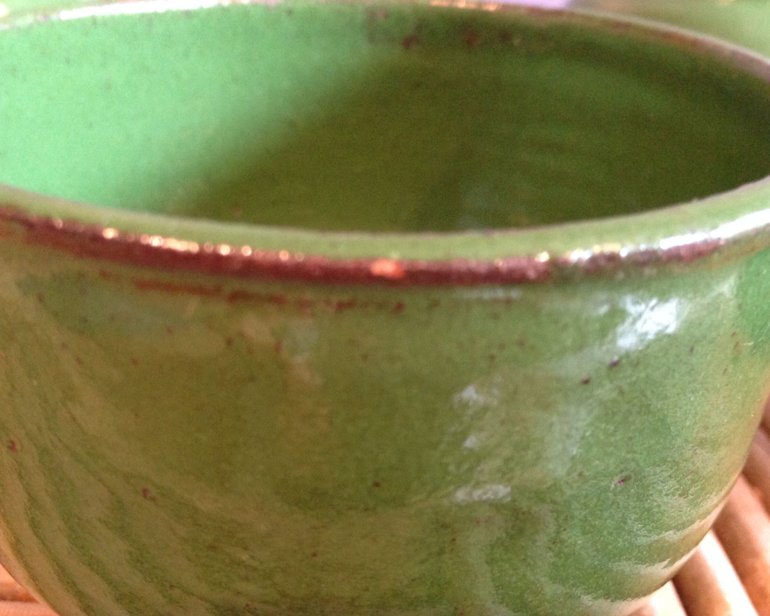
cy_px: 305
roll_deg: -3.4
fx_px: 843
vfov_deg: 40.1
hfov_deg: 49.1
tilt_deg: -27.0
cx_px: 383
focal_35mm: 37
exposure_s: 1/17
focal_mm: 4.28
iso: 320
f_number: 2.4
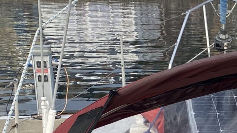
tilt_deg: -18.3
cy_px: 213
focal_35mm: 118
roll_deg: +0.3
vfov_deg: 9.9
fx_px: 742
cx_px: 326
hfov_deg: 16.9
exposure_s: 1/508
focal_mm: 4.25
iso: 32
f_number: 1.8
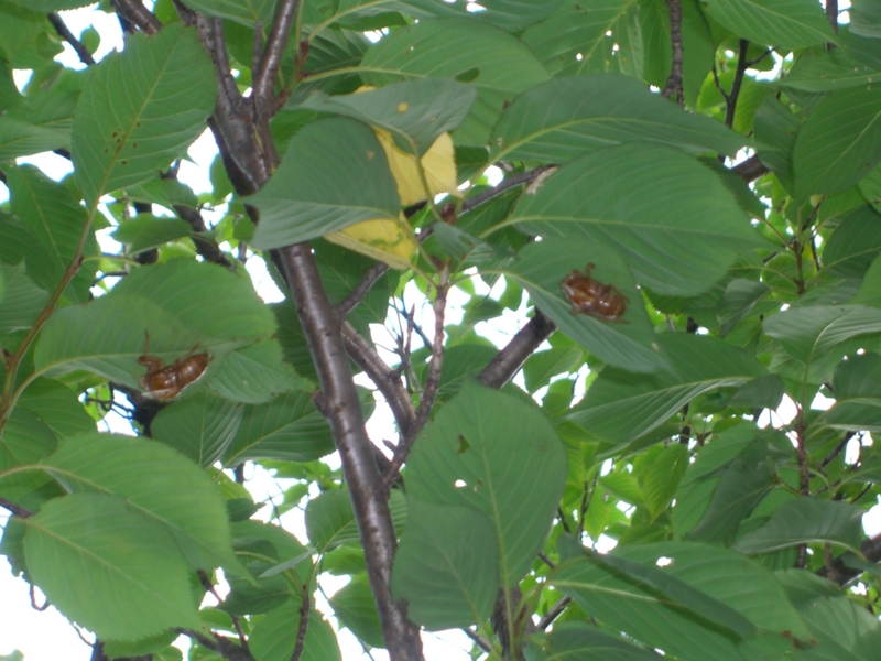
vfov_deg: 13.0
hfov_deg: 17.3
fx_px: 2901
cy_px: 330
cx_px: 440
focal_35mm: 114
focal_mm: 23.7
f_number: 5.1
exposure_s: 1/60
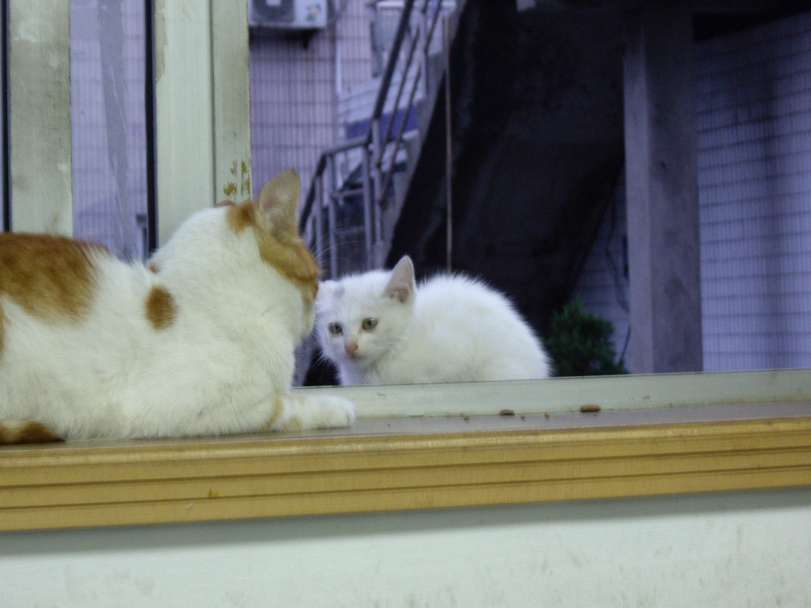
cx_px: 406
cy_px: 304
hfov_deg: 17.4
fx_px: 2647
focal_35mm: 113
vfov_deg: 13.1
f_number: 5.4
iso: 400
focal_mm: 23.7
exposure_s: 1/6
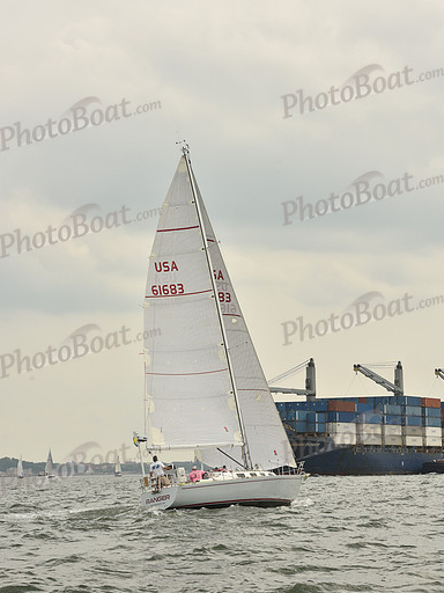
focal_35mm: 98
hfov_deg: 15.1
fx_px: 1676
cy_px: 272
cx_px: 221
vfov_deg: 20.0
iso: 250
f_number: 10
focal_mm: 90
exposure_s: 1/640
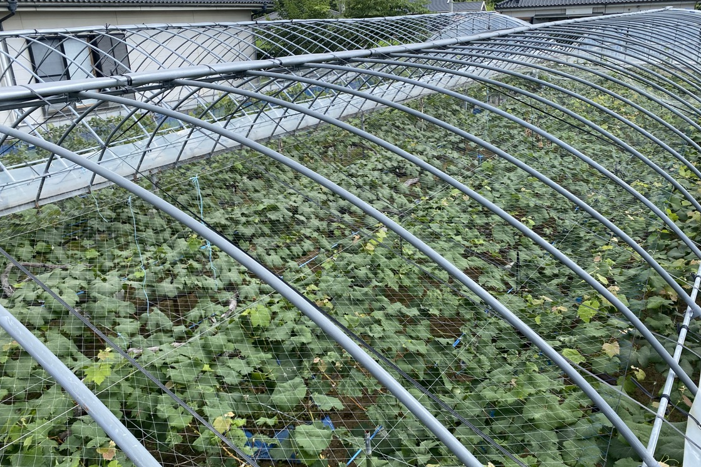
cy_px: 231
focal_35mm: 29
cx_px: 366
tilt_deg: -21.9
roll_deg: +2.8
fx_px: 565
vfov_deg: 45.0
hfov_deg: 63.6
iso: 32
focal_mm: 4.25
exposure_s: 1/1232
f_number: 1.8
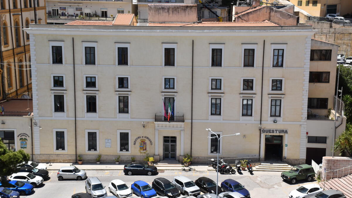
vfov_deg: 20.1
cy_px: 107
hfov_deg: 34.9
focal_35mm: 60
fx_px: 560
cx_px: 176
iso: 200
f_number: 10
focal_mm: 38
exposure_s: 1/400
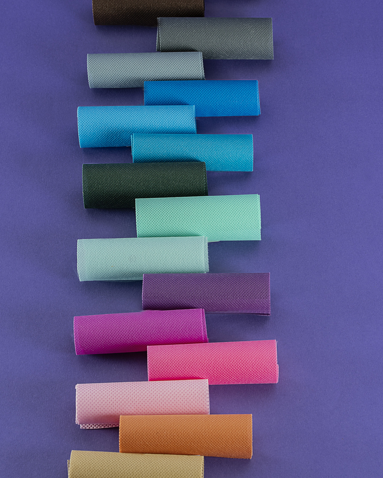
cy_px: 250
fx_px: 1445
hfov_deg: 15.1
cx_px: 191
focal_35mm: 102
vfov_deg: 18.8
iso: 100
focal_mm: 90
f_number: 14
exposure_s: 1/1.25
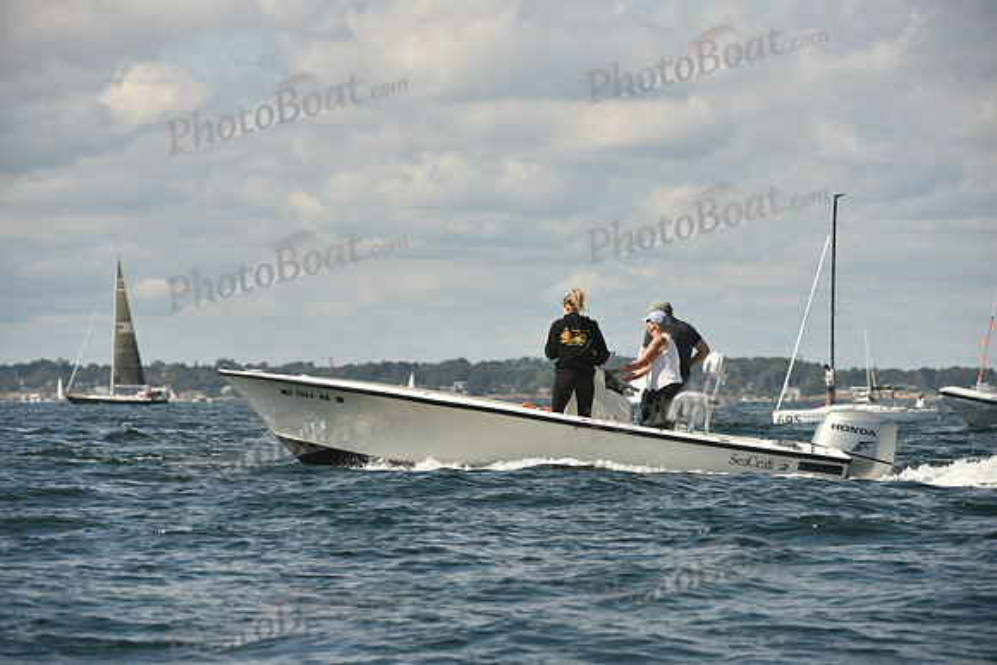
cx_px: 498
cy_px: 332
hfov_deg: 10.3
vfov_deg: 6.9
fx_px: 5540
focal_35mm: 200
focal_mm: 200
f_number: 5
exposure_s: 1/2000
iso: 250
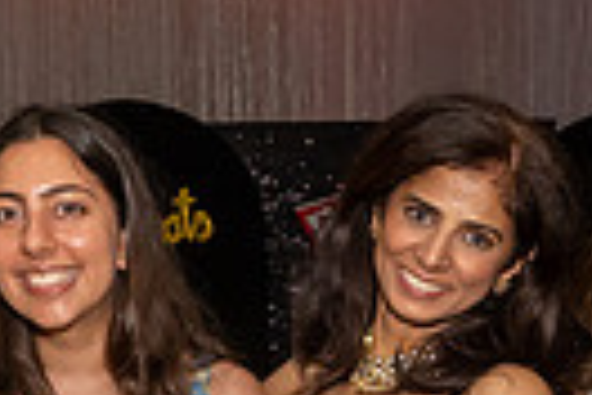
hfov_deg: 16.4
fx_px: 2055
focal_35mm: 125
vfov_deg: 10.5
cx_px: 216
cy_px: 648
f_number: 9
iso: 800
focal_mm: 17
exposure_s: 1/250
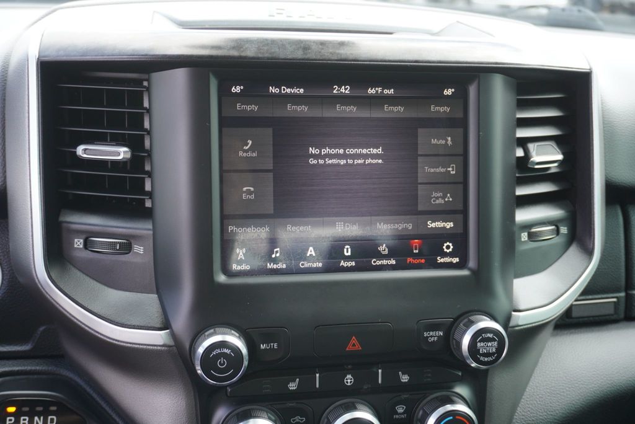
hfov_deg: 49.5
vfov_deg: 34.3
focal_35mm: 39
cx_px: 318
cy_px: 212
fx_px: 688
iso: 160
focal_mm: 26
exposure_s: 1/60
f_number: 4.5
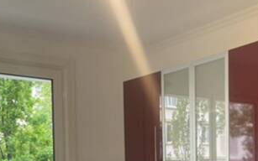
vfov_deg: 17.7
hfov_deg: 28.4
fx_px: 485
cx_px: 244
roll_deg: +0.1
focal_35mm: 69
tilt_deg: -4.9
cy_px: 208
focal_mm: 4.25
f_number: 1.8
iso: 100
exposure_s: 1/100
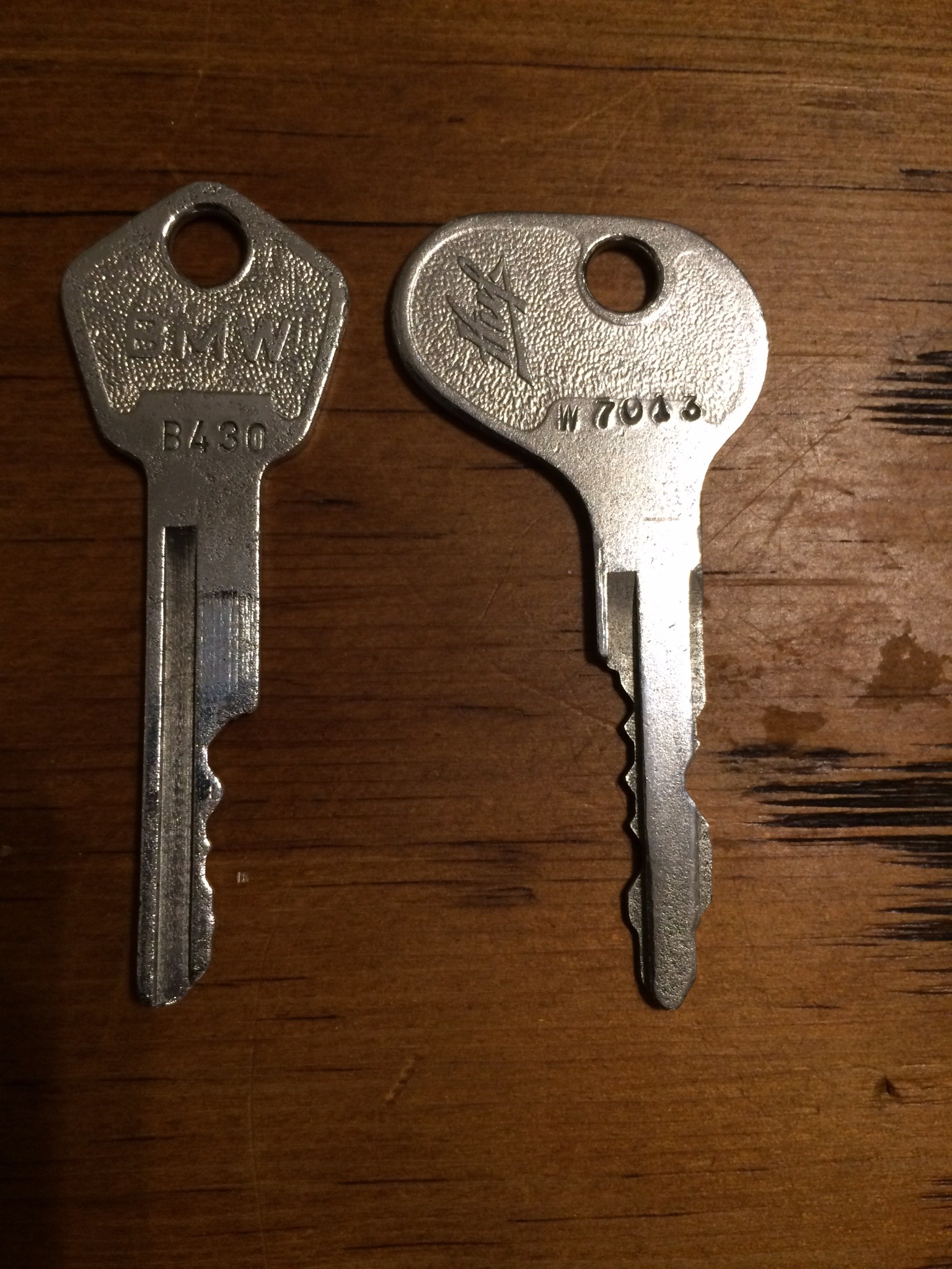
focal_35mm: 29
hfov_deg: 48.2
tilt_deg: -84.4
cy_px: 634
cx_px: 476
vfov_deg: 61.7
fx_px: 1063
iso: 125
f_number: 2.2
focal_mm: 4.15
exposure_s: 1/30
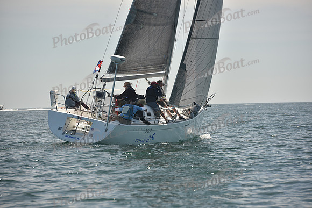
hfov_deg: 10.3
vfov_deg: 6.9
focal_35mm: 200
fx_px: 1734
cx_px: 156
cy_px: 104
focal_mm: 200
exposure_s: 1/640
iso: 250
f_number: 6.3
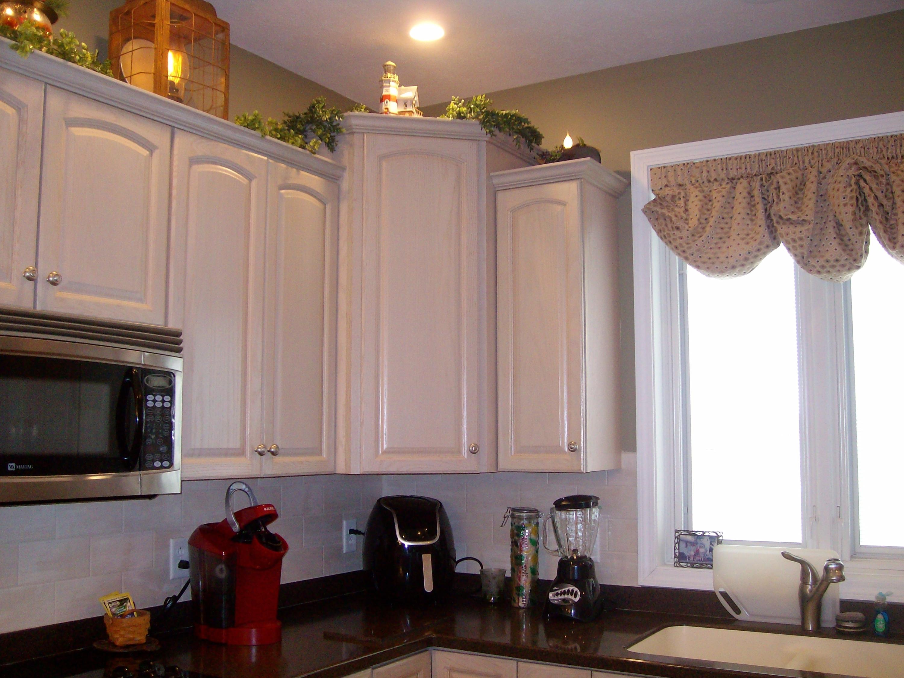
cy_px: 339
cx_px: 452
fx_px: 914
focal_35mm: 35
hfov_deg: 52.6
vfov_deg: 40.7
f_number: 2.8
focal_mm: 5.8
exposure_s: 1/40
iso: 200
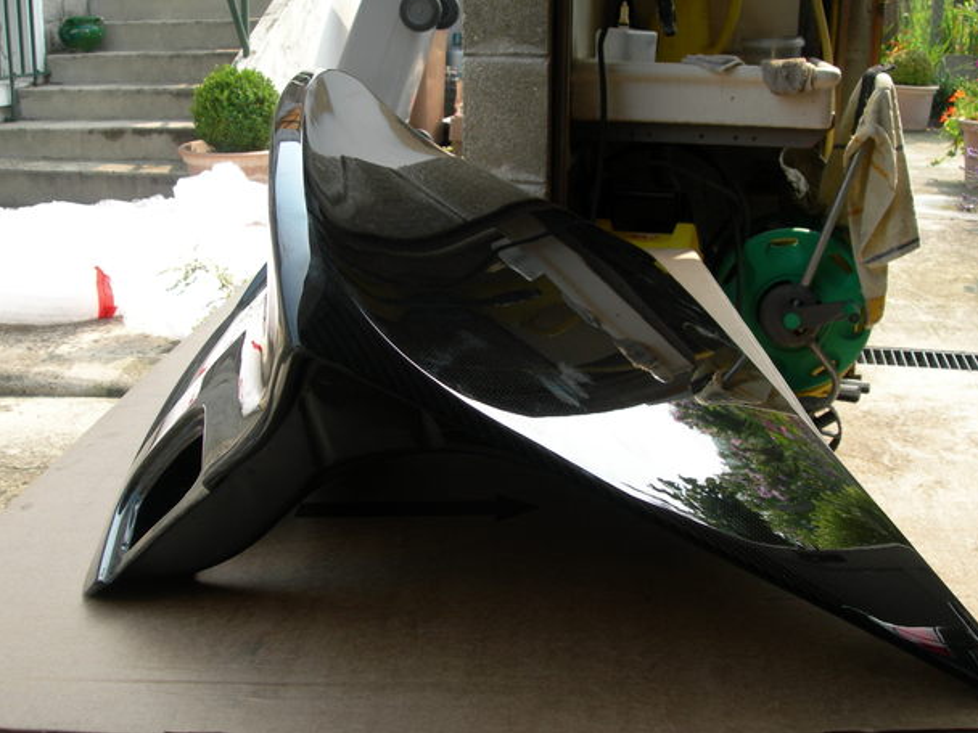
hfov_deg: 46.8
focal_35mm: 40
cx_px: 513
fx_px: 1130
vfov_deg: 36.0
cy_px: 360
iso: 50
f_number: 4.8
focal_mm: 7.8
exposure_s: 1/160
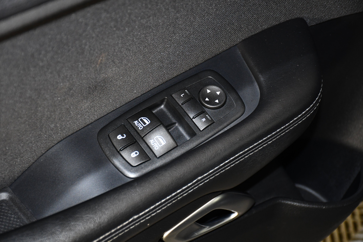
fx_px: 1059
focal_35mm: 105
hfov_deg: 19.5
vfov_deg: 13.0
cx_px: 182
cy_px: 121
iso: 1600
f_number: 5.6
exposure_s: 1/125
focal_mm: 70
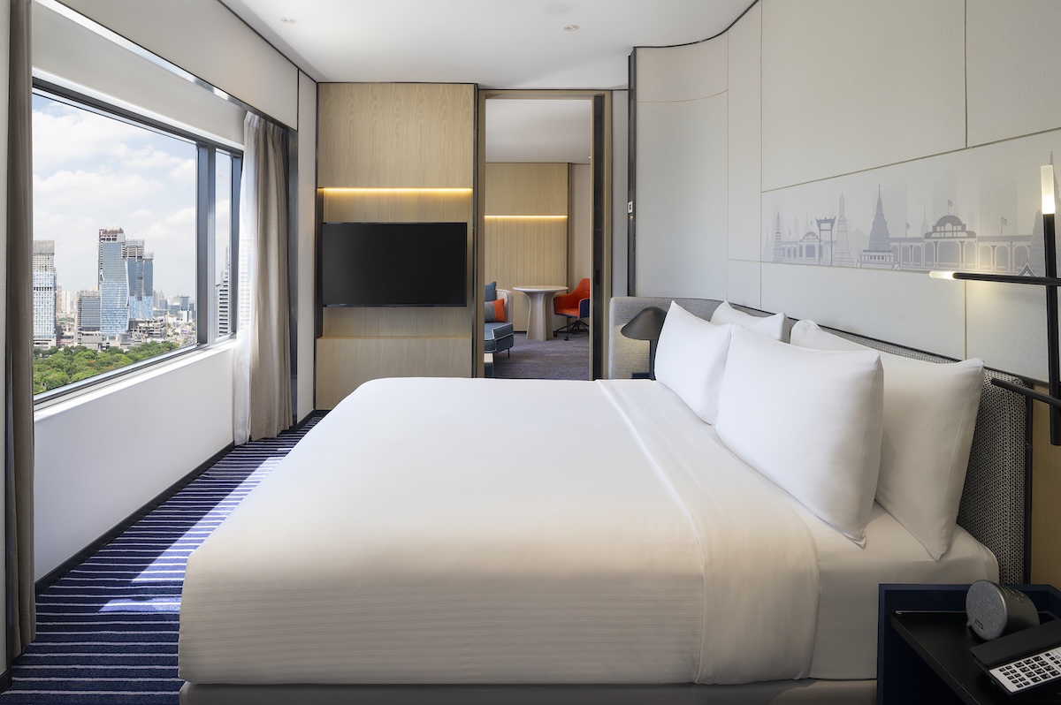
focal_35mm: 19
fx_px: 559
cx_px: 530
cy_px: 352
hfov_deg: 87.0
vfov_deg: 64.5
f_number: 8
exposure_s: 1/25
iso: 320
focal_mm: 19
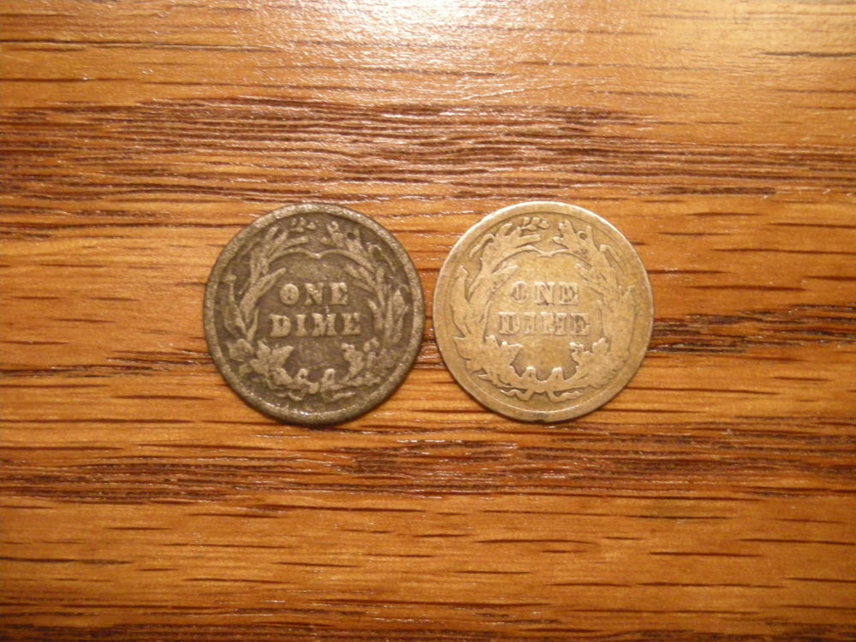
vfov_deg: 19.4
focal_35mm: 76
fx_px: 1879
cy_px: 321
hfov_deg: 25.7
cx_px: 428
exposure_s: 1/25
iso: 400
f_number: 3.9
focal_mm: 12.3
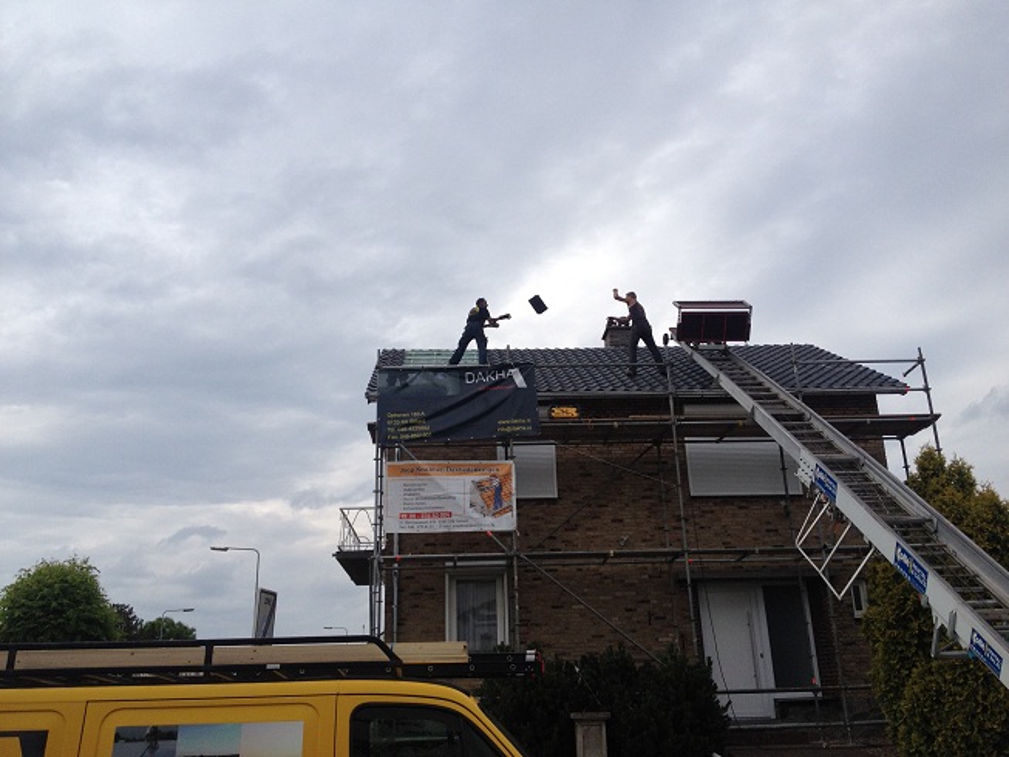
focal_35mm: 35
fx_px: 1020
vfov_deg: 40.7
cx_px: 504
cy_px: 378
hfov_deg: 52.6
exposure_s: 1/2304
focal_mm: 4.28
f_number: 2.4
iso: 64
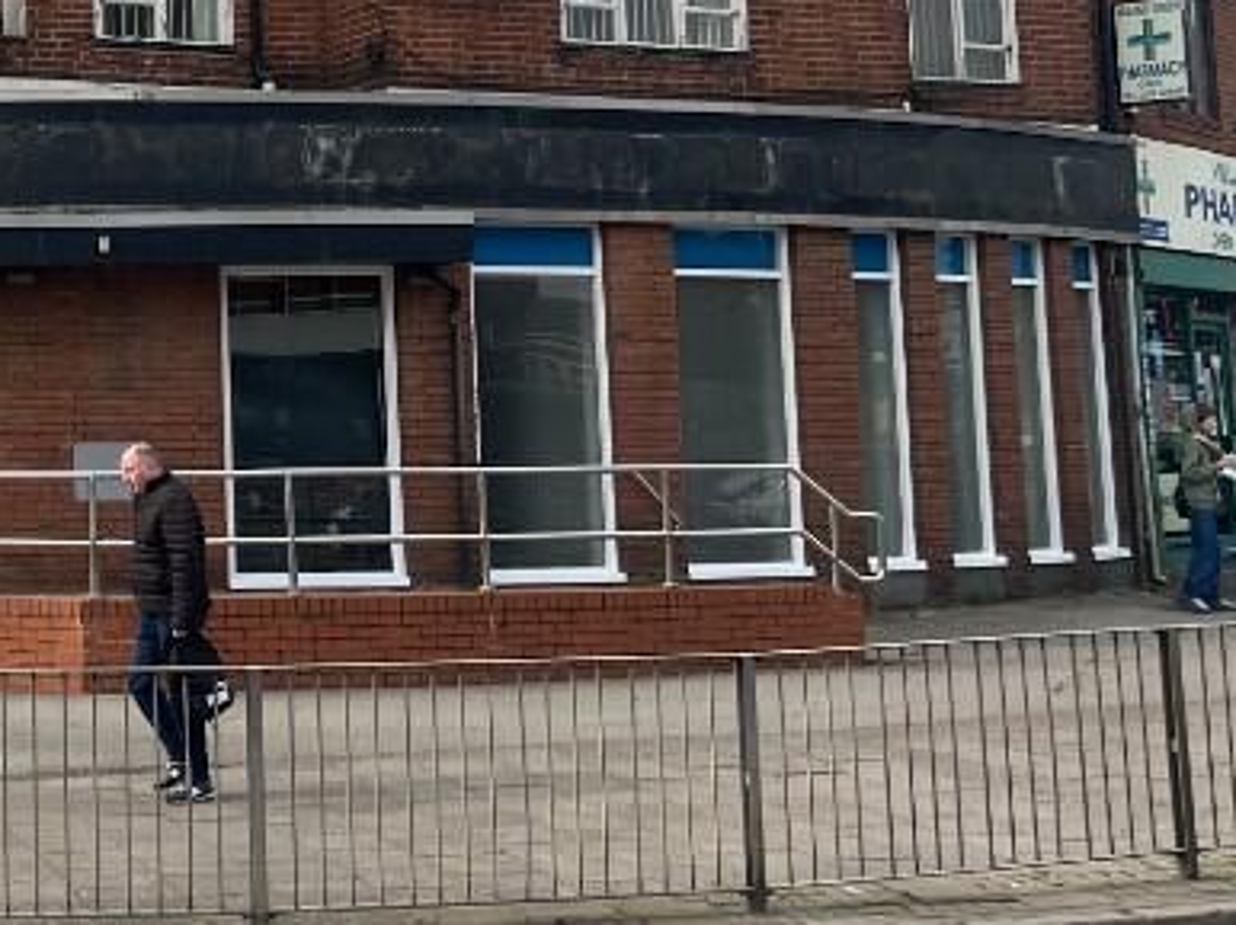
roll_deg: -0.3
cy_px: 86
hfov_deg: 26.3
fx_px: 2462
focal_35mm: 69
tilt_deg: +7.3
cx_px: -64
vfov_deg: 20.8
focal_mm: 5.1
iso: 50
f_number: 1.6
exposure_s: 1/2755
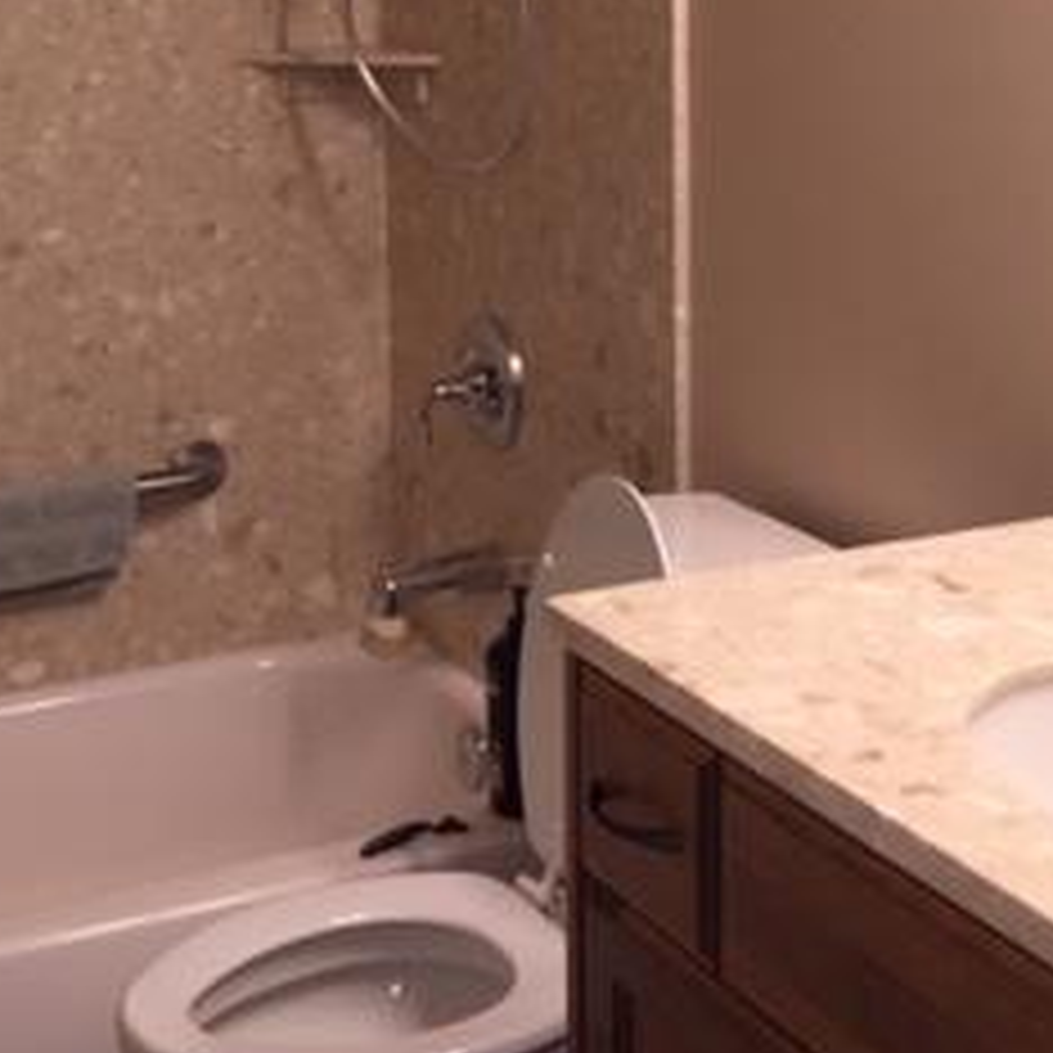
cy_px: 86
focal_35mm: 70
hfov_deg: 24.6
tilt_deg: -6.3
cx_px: 432
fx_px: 2409
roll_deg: +0.7
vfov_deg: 23.9
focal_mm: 4.15
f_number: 2.2
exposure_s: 1/44
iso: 32
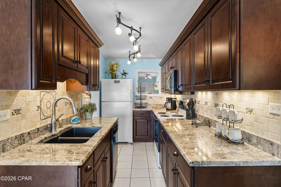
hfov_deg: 84.8
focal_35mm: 20
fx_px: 154
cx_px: 140
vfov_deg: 62.7
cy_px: 94
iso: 400
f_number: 8
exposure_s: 1.3
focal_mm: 19.7
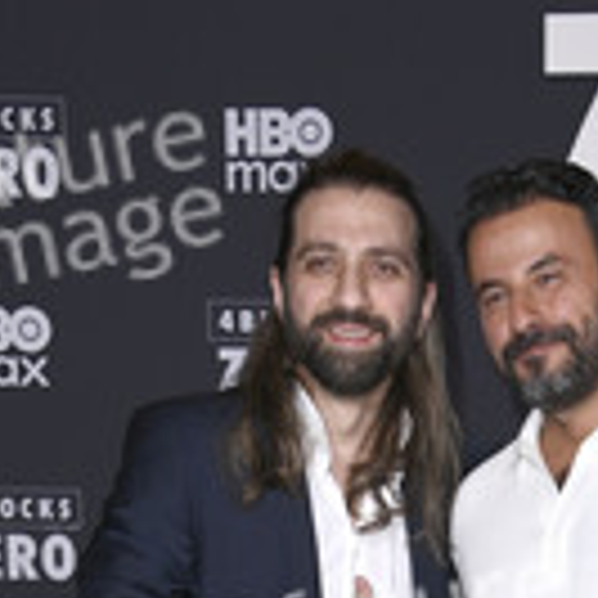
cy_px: 895
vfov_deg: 10.7
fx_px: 3088
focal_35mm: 158
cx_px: 481
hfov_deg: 11.0
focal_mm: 62
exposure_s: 1/250
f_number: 5.6
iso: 1000
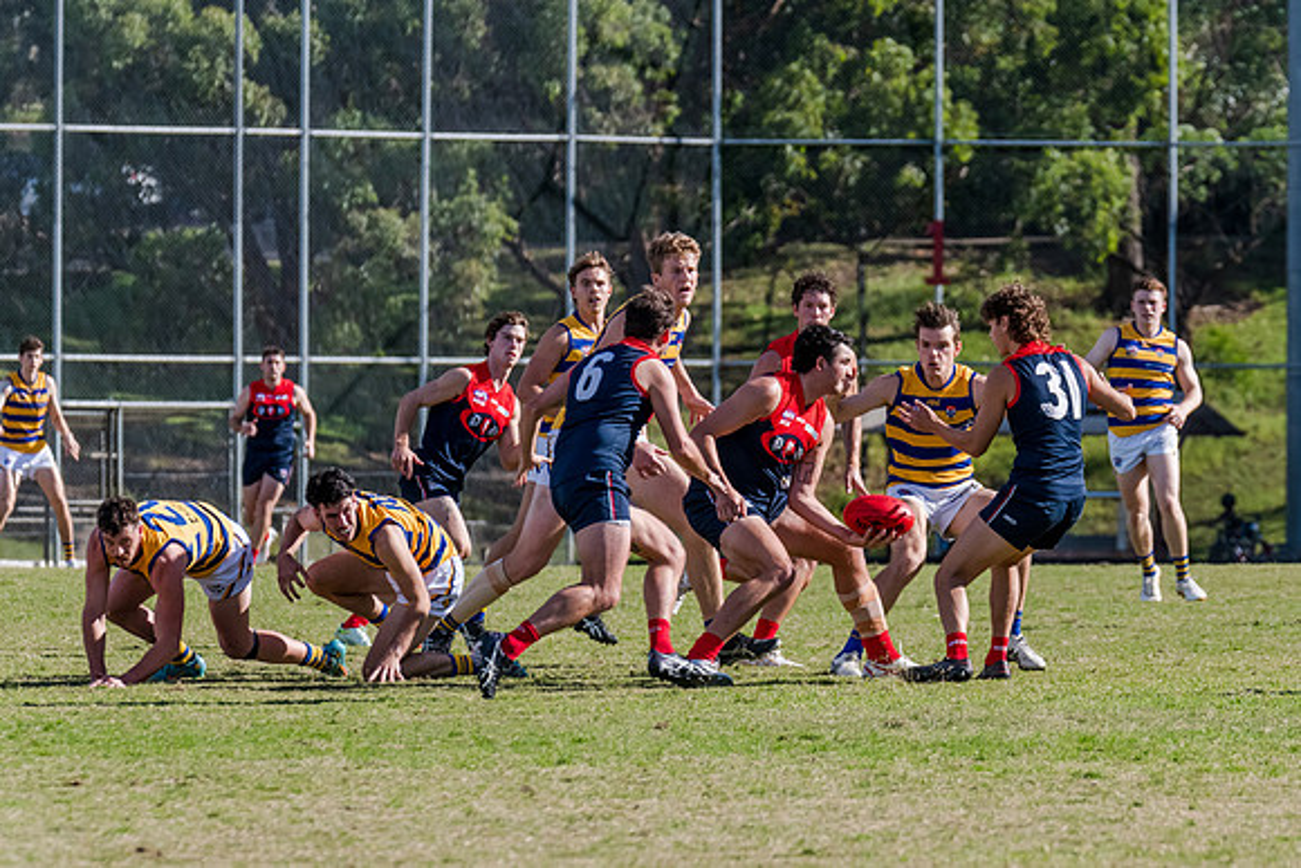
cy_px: 395
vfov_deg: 3.7
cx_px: 903
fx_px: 13598
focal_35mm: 376
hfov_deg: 5.5
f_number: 8
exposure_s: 1/1600
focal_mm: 270
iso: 800
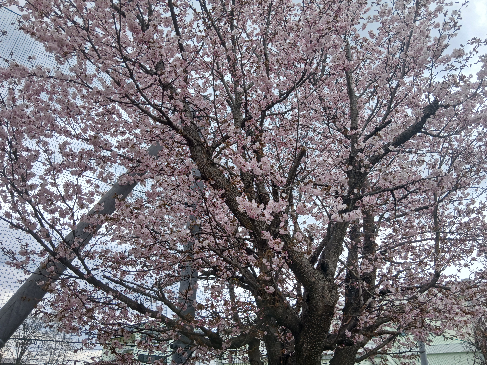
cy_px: 182
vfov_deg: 53.1
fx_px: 366
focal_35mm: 26
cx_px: 244
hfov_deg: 67.3
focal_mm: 3.86
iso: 20
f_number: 1.8
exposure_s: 1/253
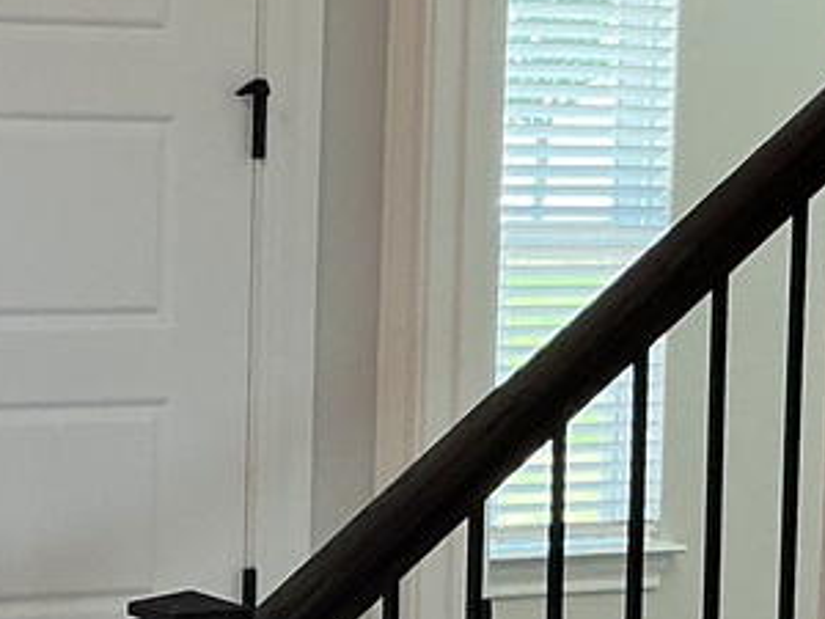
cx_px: -63
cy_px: 429
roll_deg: -0.9
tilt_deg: -5.2
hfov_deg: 13.9
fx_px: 3313
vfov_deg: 10.7
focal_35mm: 139
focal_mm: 3
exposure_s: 1/120
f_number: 1.8
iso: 50
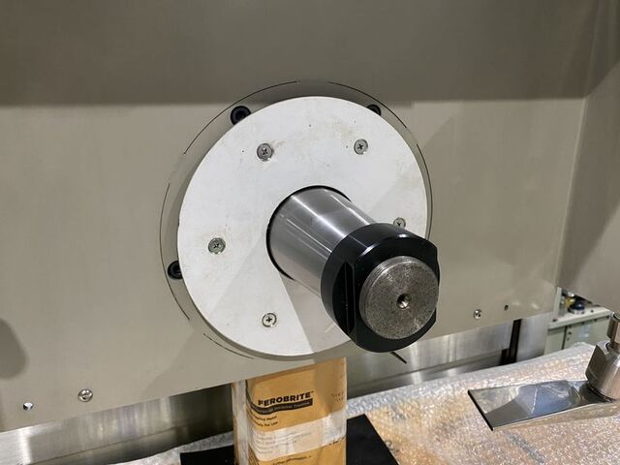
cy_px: 232
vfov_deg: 53.1
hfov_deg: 67.3
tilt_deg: -16.7
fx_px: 466
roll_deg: +0.4
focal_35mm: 26
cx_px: 310
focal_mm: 4.25
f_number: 1.8
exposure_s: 1/60
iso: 320
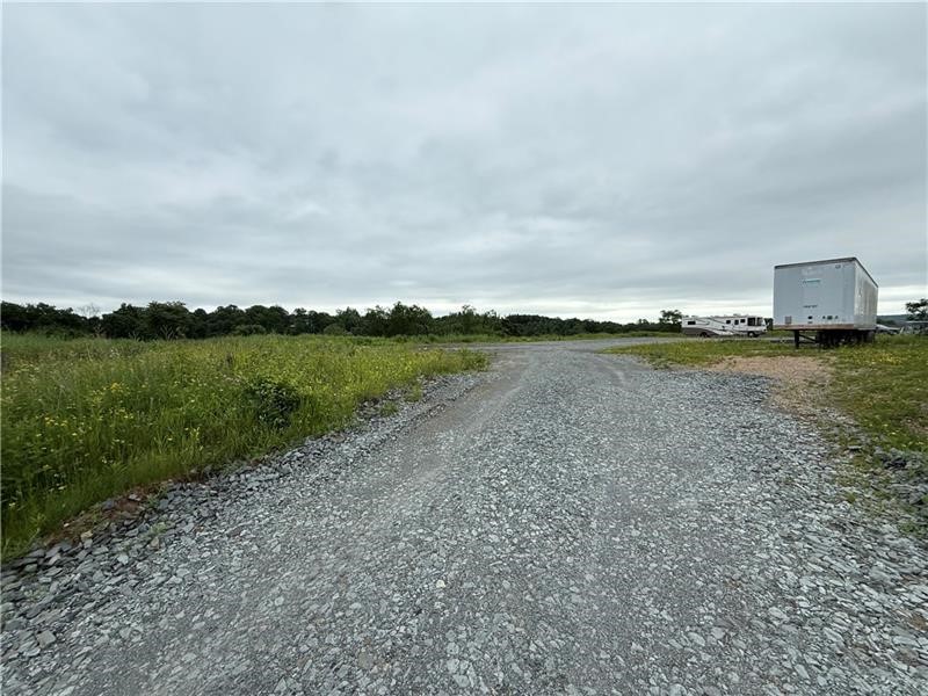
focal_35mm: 14
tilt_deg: -1.5
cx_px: 464
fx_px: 375
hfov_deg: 102.1
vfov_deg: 85.7
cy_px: 348
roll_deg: +1.4
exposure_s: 1/498
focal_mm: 2.22
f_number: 2.2
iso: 50
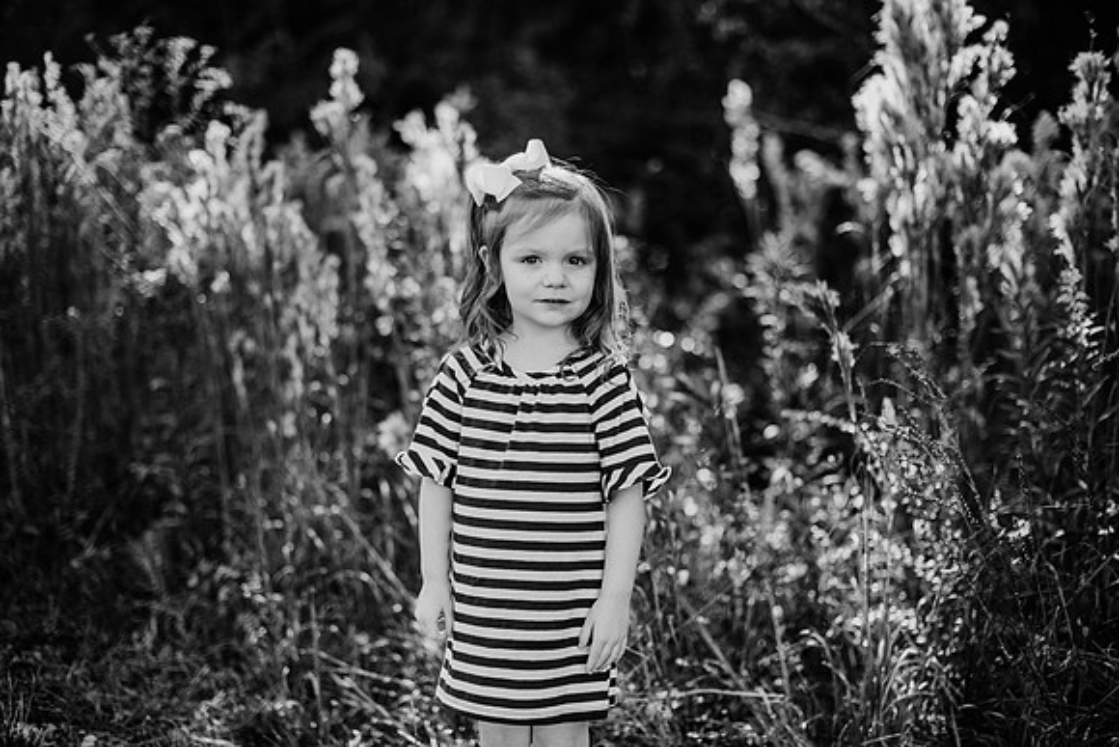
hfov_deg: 39.6
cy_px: 374
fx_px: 1554
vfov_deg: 27.0
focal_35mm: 50
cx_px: 560
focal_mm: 50
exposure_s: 1/1000
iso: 200
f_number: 2
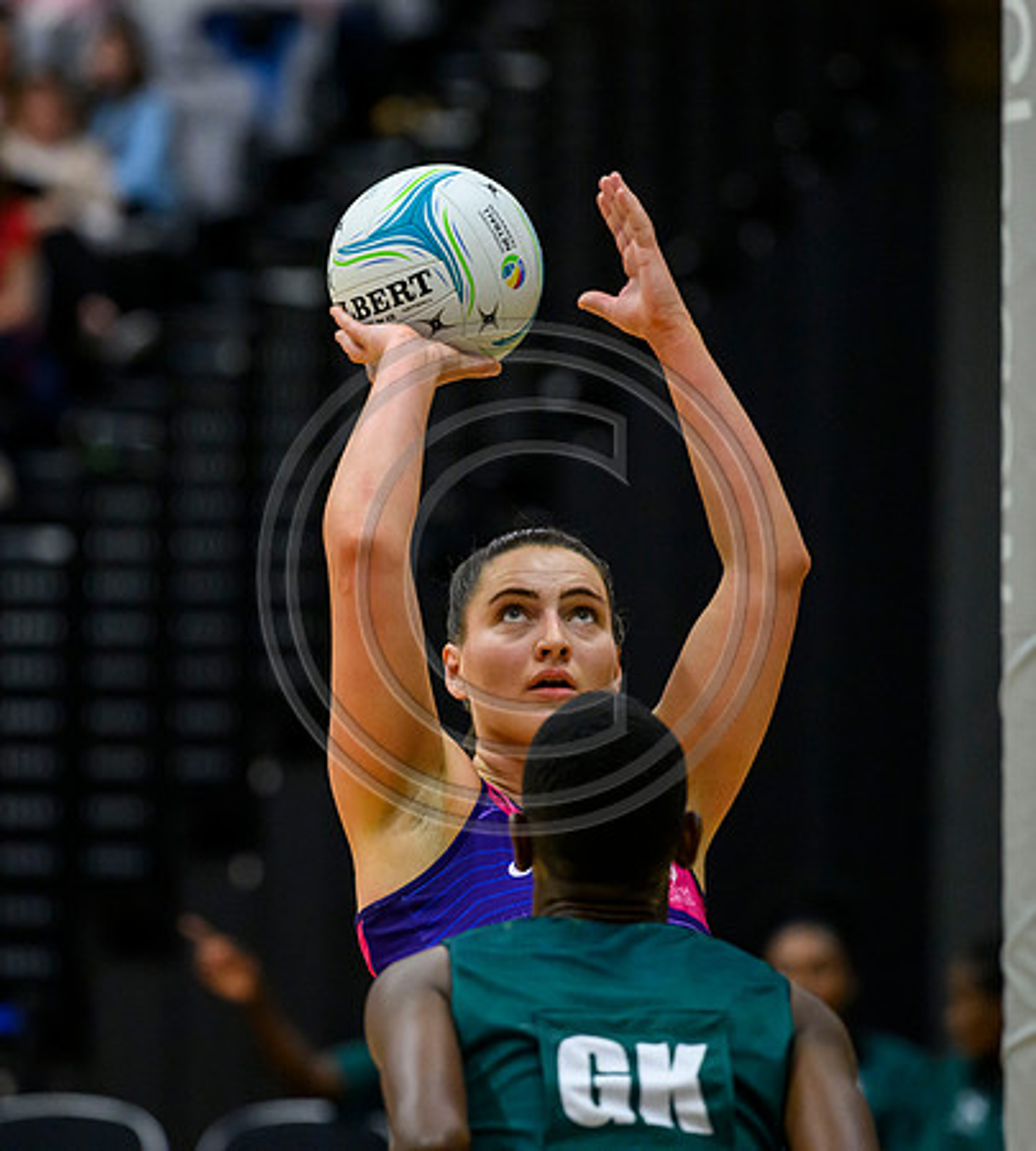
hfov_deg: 5.7
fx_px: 10324
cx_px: 399
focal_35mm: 288
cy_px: 531
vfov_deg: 6.4
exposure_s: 1/1000
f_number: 3.5
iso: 5000
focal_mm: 200
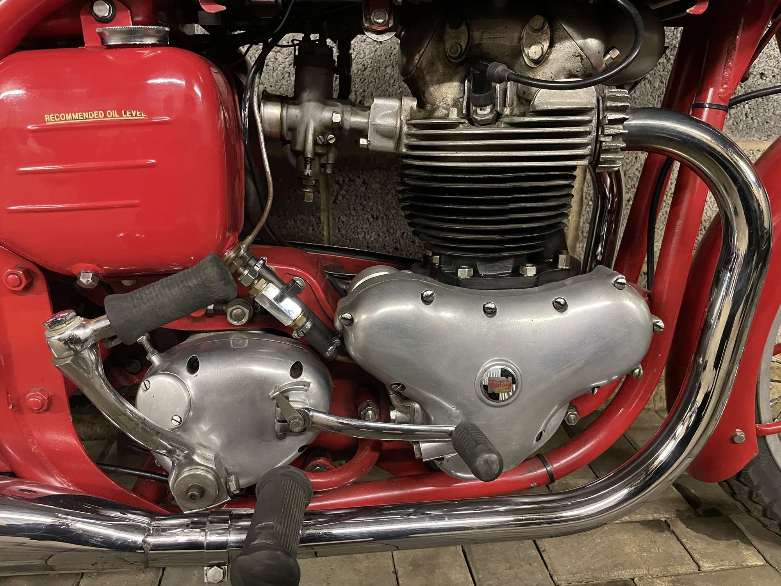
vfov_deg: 53.1
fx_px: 587
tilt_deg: -19.8
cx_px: 390
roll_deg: -0.8
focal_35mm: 26
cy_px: 293
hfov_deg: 67.3
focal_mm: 4.2
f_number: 1.6
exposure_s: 1/25
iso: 500
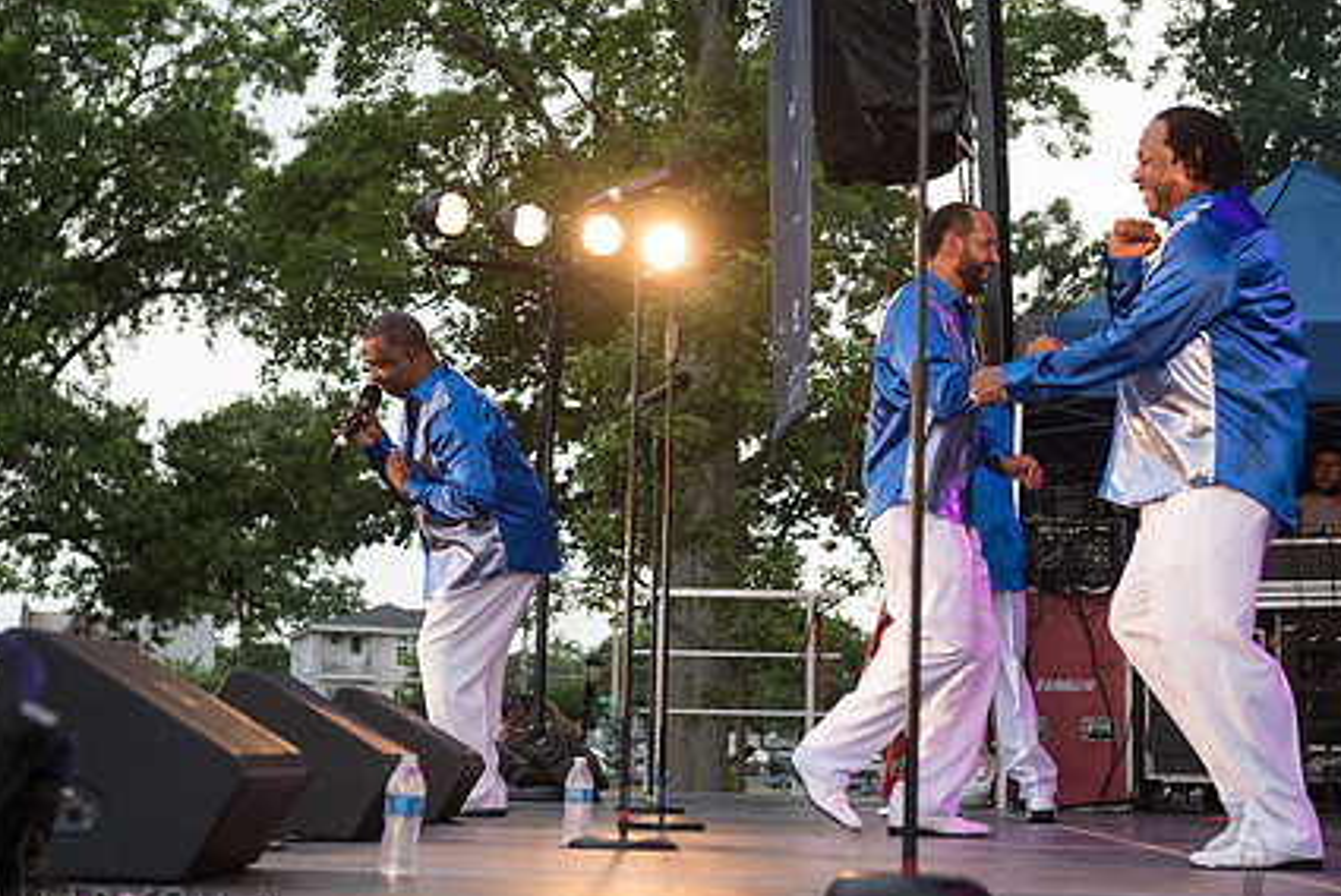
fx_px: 2796
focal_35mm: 75
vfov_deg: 18.2
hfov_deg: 27.0
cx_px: 641
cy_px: 418
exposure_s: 1/400
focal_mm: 55
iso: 1250
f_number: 3.5
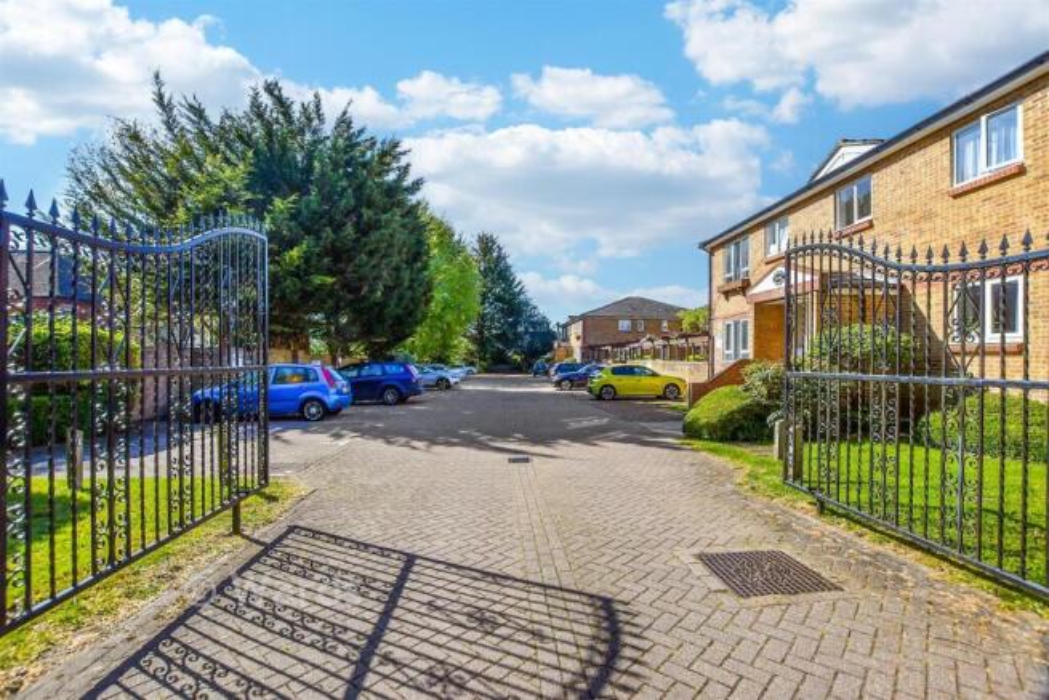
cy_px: 350
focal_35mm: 15
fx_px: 437
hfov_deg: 100.4
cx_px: 524
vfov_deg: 77.4
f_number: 8
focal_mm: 10
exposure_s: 1/1000
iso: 320
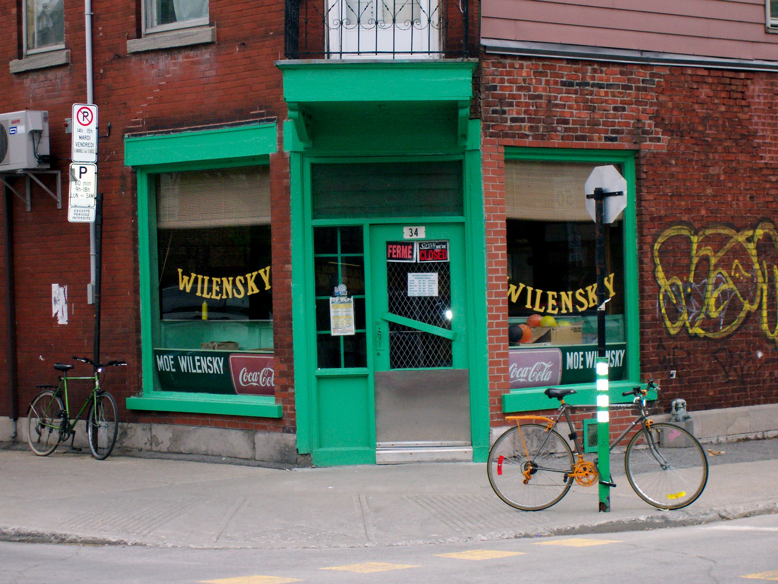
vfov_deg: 14.5
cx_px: 389
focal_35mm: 102
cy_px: 292
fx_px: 2292
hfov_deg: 19.3
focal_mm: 16.8
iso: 140
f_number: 4.6
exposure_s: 1/157
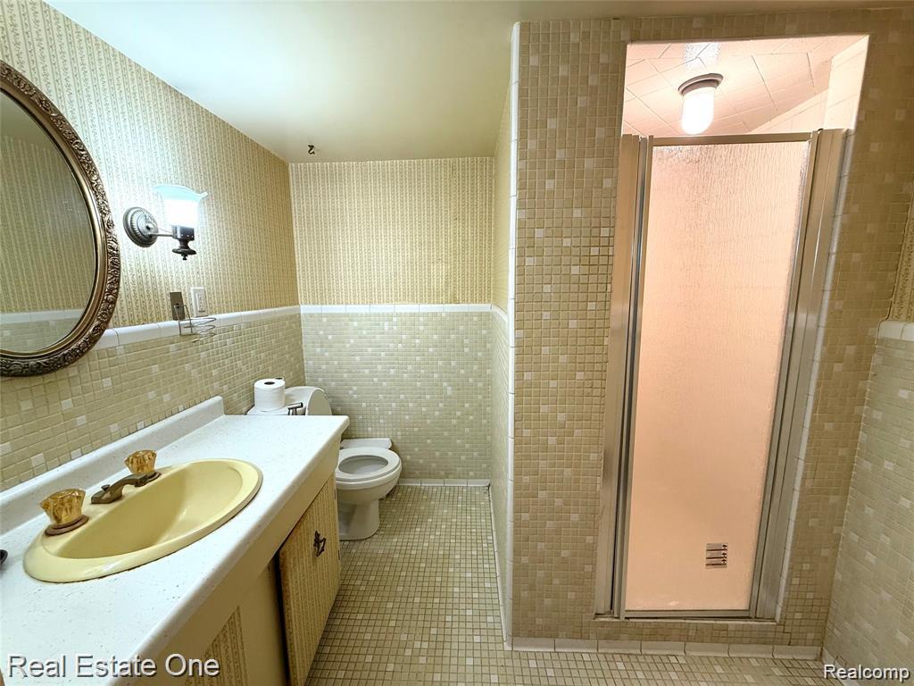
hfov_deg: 102.1
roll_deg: +0.4
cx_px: 457
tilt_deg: -8.6
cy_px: 343
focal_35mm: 14
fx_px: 370
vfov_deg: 85.7
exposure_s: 1/120
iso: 320
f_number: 2.2
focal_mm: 2.22
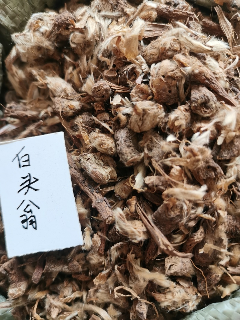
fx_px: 250
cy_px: 160
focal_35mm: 27
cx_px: 120
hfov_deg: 51.3
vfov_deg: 65.3
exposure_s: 1/100
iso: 320
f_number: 1.8
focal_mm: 5.58
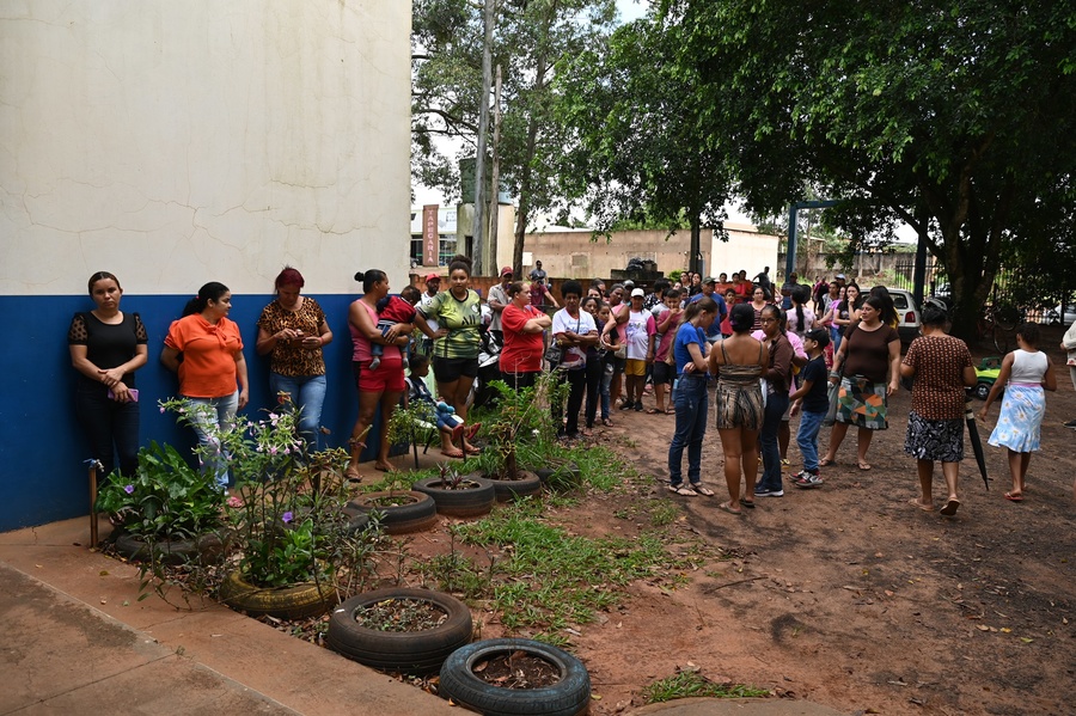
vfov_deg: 44.9
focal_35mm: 29
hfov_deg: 63.7
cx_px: 538
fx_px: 866
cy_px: 358
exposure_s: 1/125
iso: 125
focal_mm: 29
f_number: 5.6
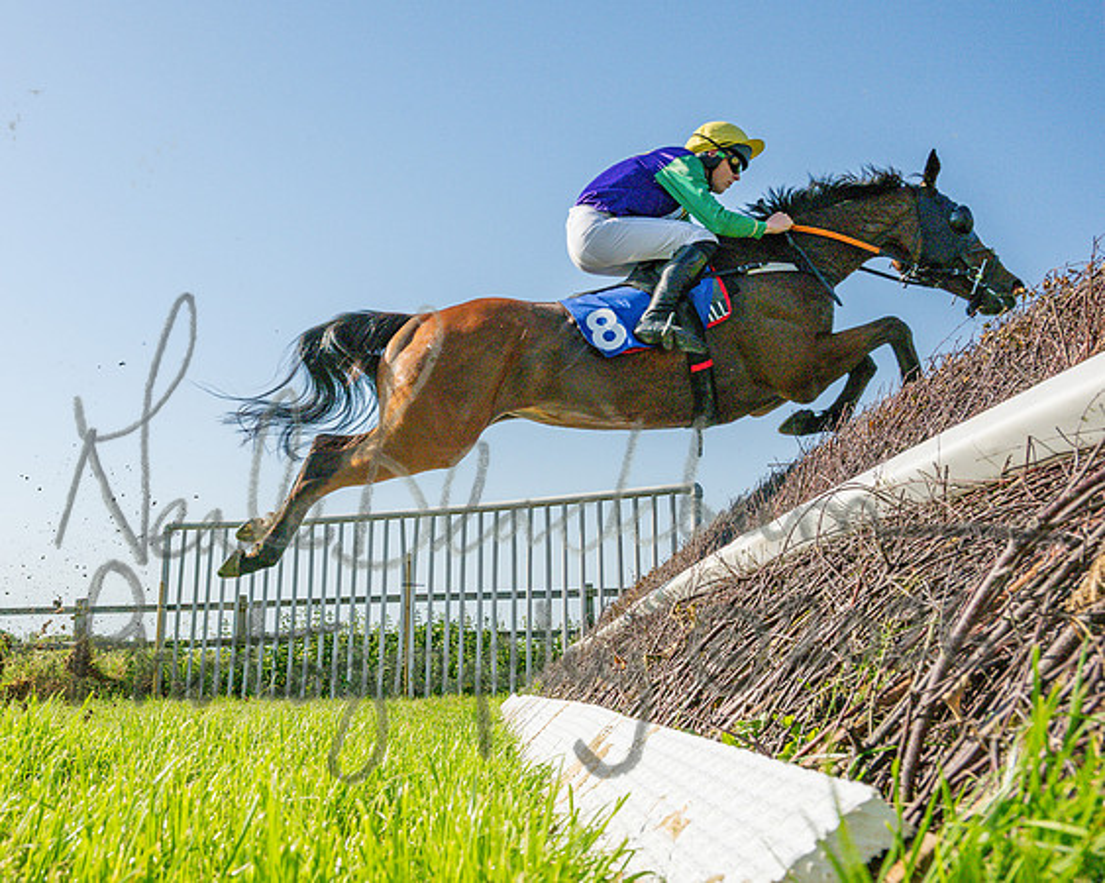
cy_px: 431
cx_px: 298
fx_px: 1099
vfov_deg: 43.8
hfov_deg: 51.4
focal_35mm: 34
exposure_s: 1/2000
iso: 400
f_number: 9
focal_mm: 24
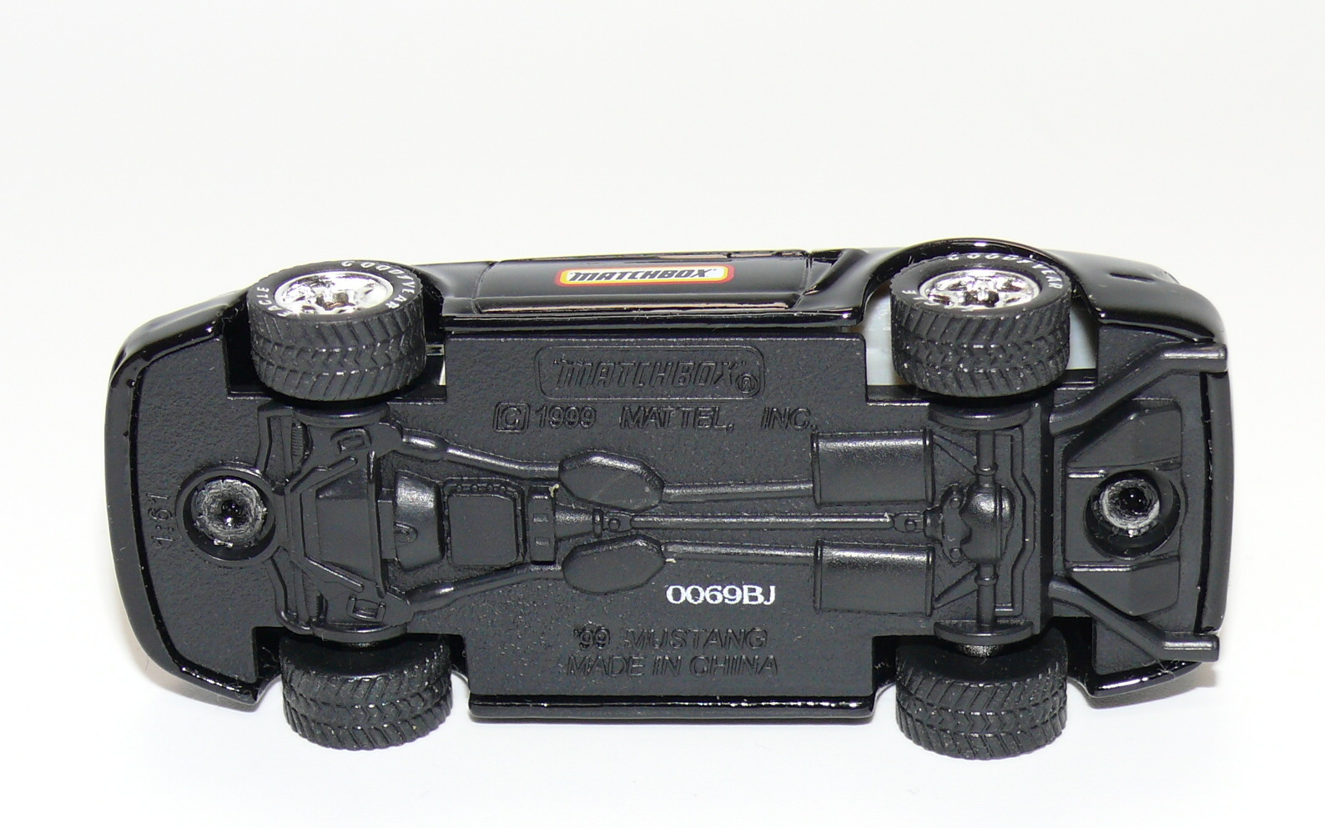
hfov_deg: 18.9
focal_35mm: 110
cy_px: 483
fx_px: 3973
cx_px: 667
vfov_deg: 11.9
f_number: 4
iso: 100
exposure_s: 1/30
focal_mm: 13.4
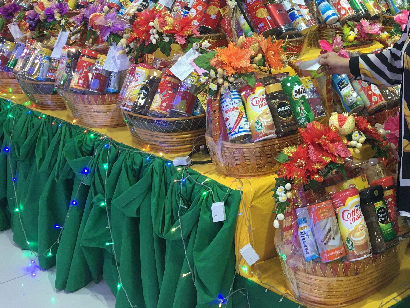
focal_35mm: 55
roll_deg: +1.1
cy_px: 36
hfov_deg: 34.0
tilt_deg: -8.7
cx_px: 322
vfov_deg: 25.8
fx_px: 651
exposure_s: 1/17
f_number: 2.2
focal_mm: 4.15
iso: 32
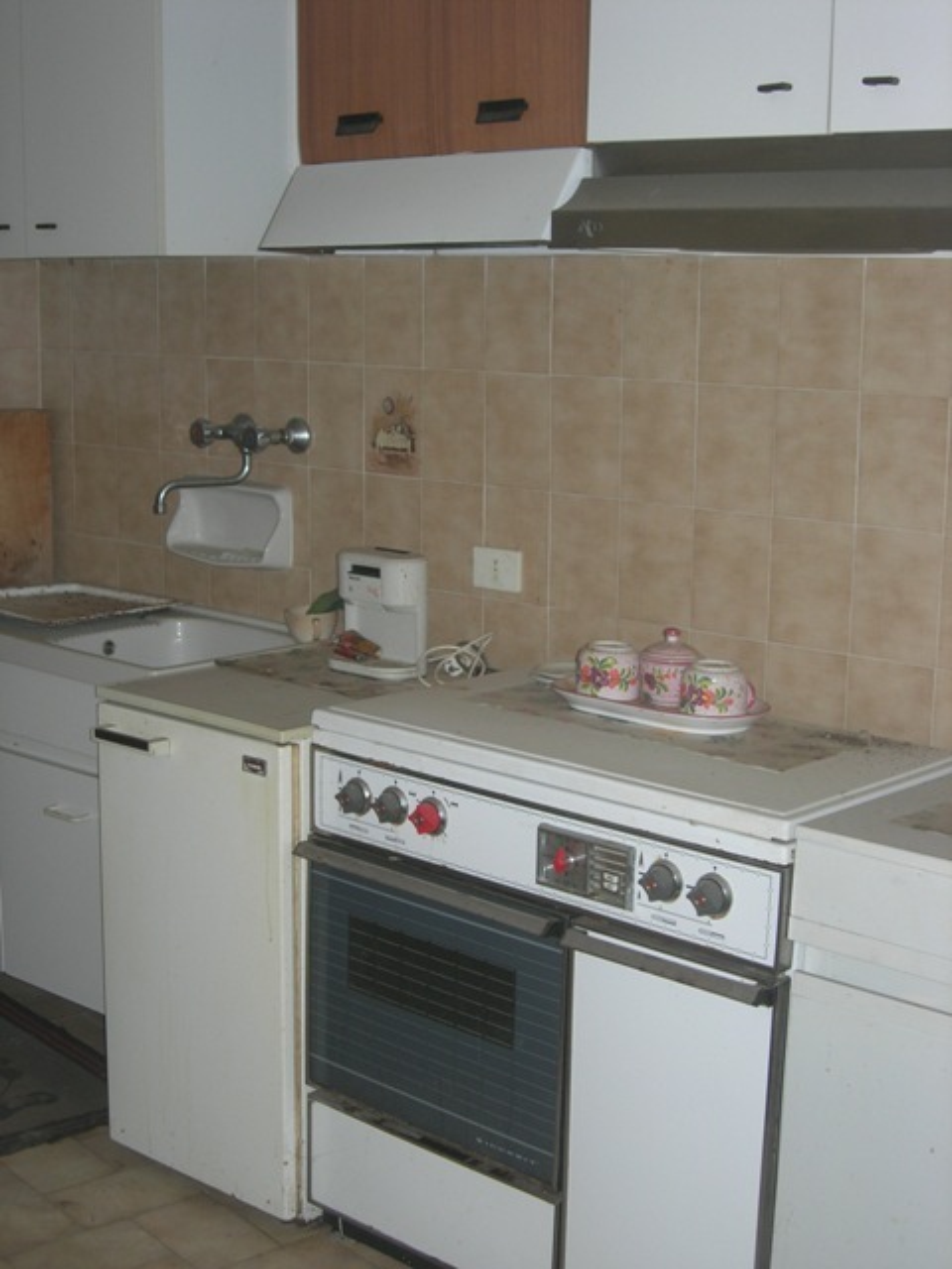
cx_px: 476
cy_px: 634
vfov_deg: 37.5
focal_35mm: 51
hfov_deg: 28.6
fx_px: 1870
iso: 64
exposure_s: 1/60.1
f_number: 3.2
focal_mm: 10.6
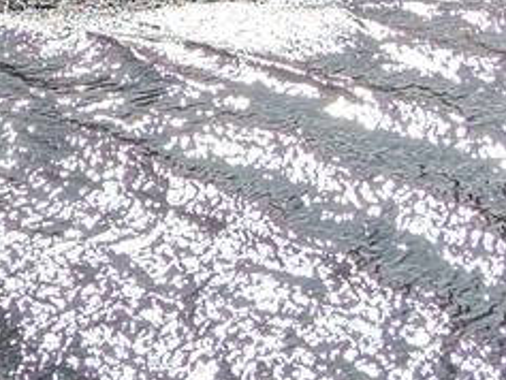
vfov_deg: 8.8
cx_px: 64
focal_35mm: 162
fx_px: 2369
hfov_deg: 12.1
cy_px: -278
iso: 410
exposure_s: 1/6400
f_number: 1.8
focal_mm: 8.67
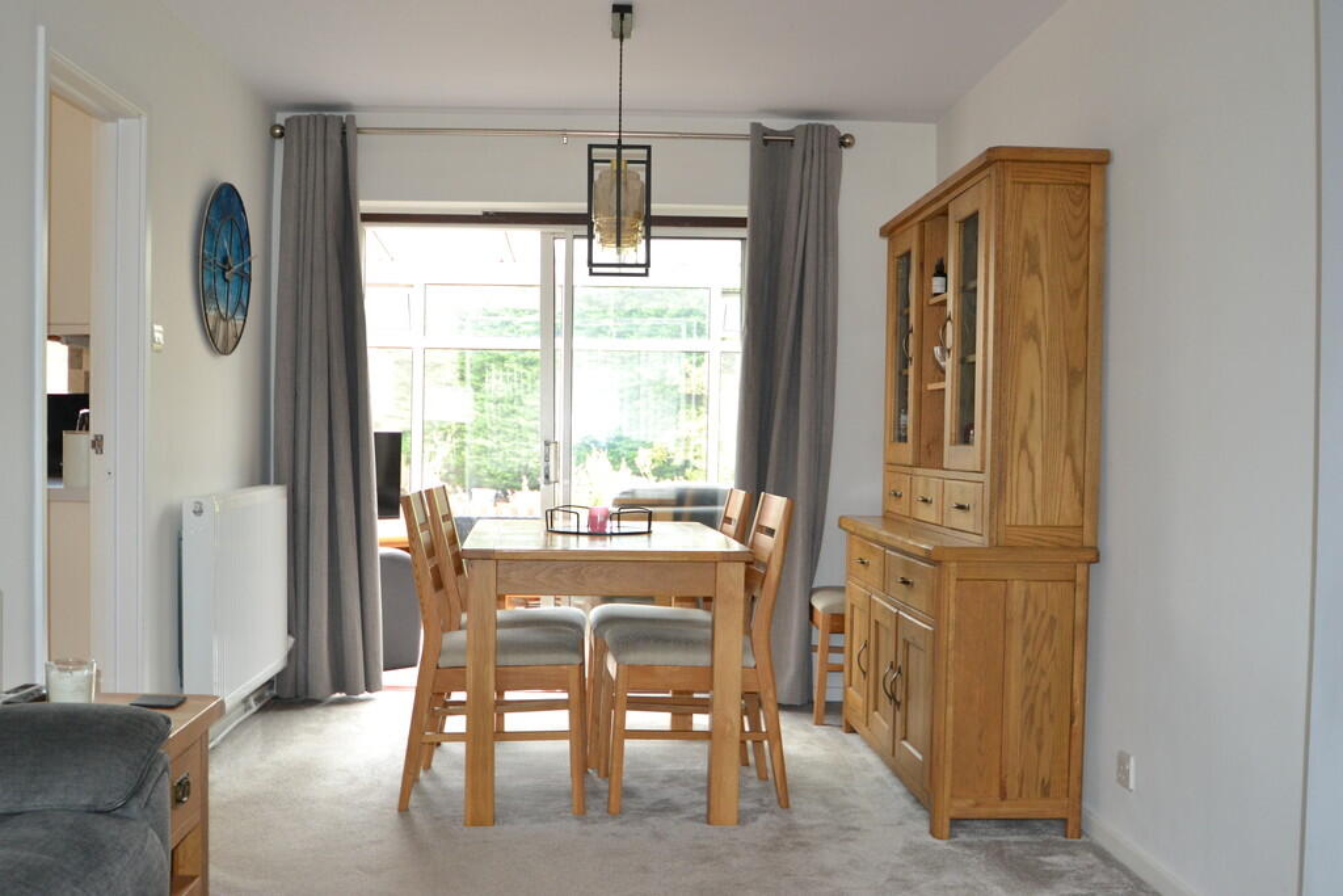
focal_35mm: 36
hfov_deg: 53.1
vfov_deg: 36.9
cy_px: 448
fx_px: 1343
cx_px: 672
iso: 720
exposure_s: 1/60
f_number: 4.5
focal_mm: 24
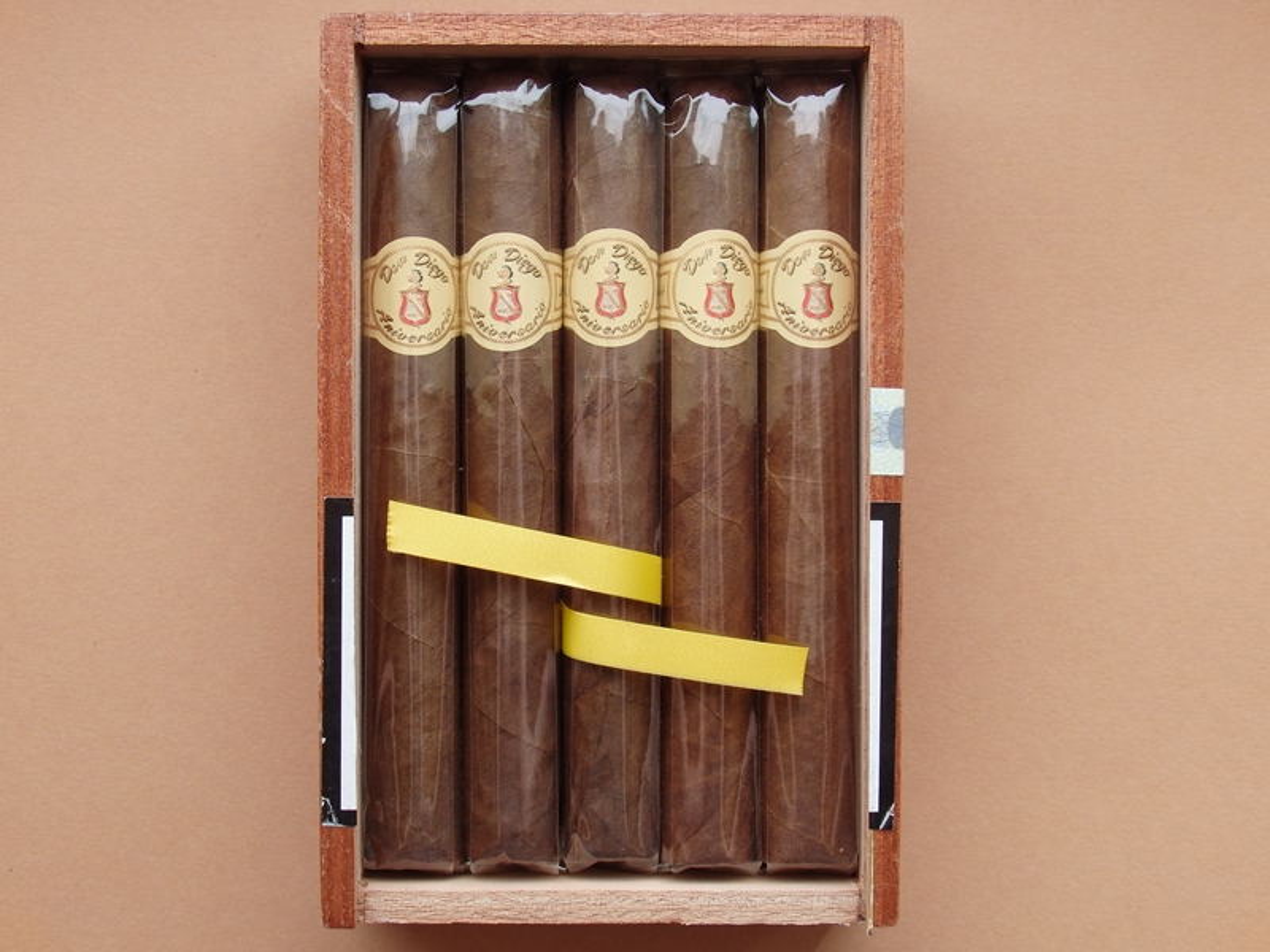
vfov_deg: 24.4
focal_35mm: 60
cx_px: 635
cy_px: 476
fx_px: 2201
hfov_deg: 32.2
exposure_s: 1/13
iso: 125
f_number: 4.2
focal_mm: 10.8
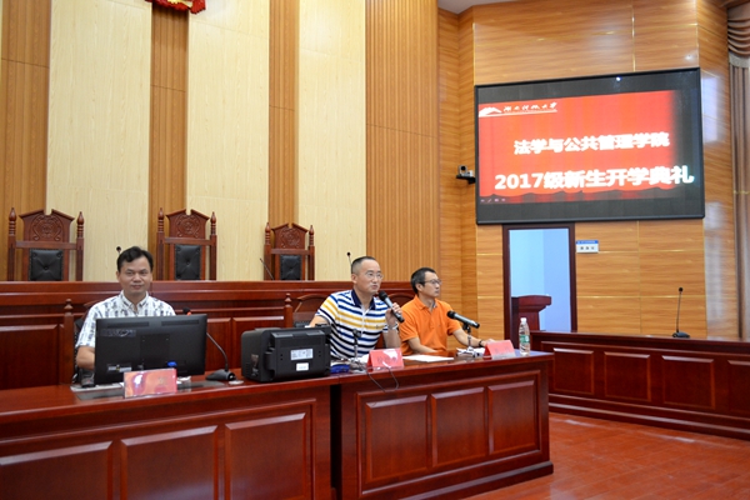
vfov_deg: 47.9
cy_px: 250
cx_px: 375
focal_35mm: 27
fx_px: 562
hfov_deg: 67.4
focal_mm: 18
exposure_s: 1/30
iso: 1000
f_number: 3.5
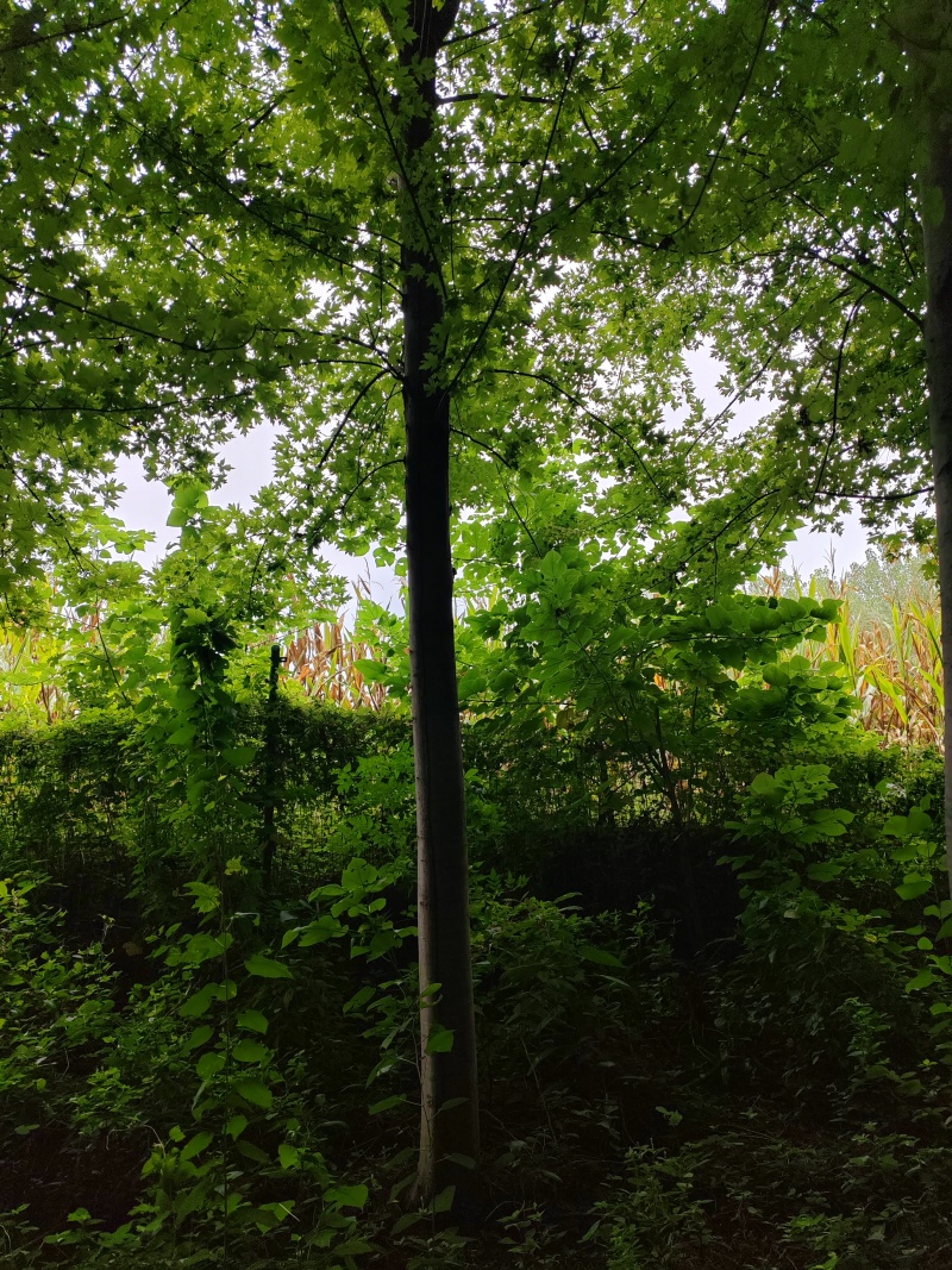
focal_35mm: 27
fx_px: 990
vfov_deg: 65.3
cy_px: 635
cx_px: 476
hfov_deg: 51.3
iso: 100
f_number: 1.8
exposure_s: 1/200
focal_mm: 6.14
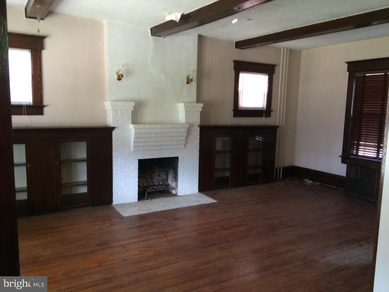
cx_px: 194
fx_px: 326
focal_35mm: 29
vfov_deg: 48.2
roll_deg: -2.1
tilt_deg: -8.2
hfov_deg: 61.7
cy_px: 146
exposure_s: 1/30
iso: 250
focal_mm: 4.15
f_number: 2.2
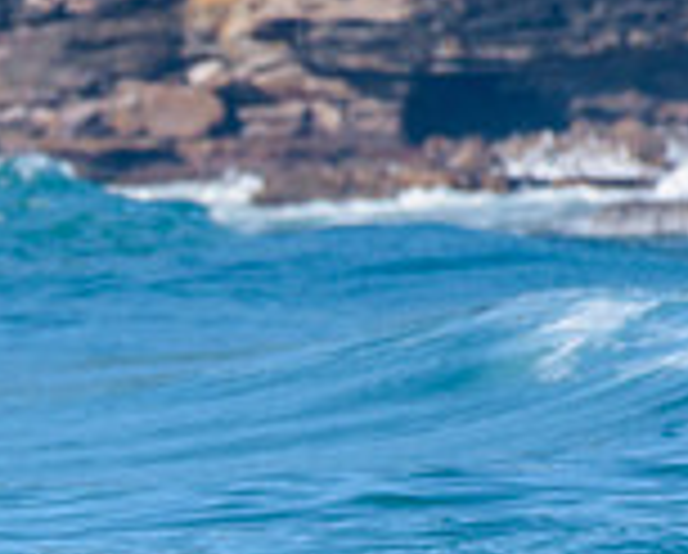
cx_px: -375
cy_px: 640
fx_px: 44352
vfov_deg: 0.7
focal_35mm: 2174
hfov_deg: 0.9
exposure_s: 1/2000
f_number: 5.6
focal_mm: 500
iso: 320
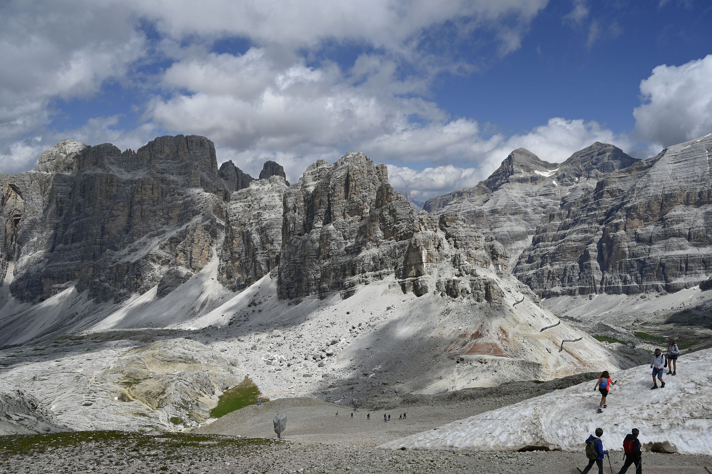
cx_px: 356
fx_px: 573
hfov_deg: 63.7
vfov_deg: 44.9
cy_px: 237
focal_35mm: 29
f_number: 9
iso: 100
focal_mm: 29
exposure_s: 1/640
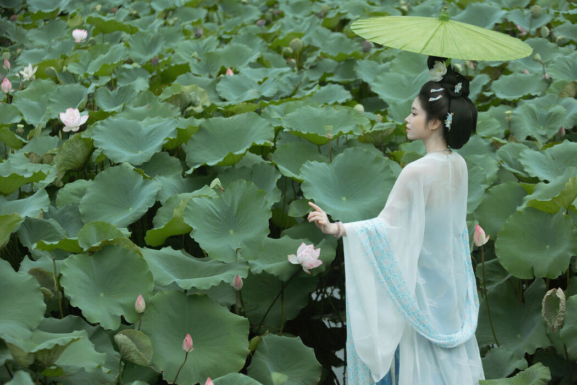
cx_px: 288
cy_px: 192
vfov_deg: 19.5
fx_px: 1122
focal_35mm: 70
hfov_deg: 28.8
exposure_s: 1/640
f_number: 2.8
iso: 100
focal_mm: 70
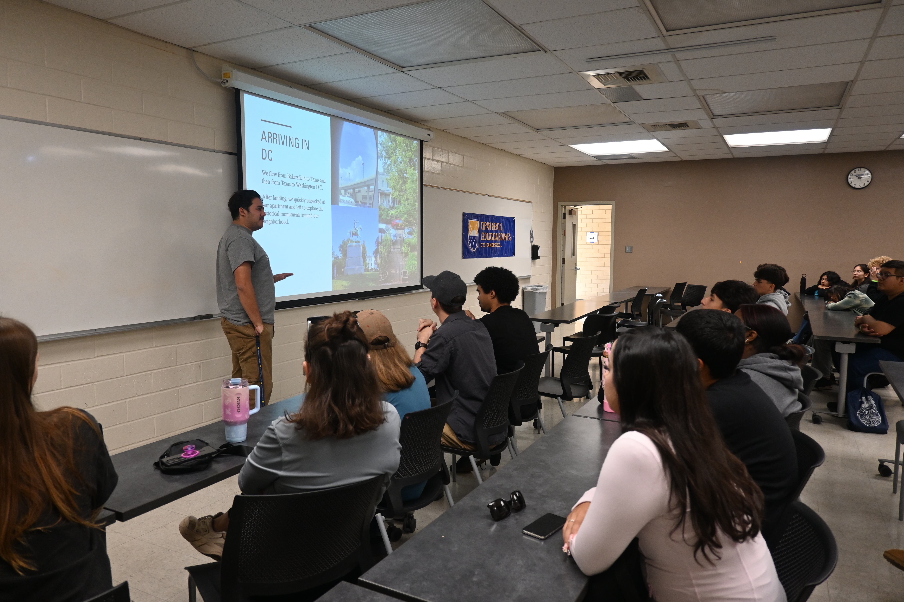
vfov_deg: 50.4
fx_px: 640
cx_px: 452
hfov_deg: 70.4
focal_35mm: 26
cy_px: 301
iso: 900
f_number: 3.5
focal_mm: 17
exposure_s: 1/125
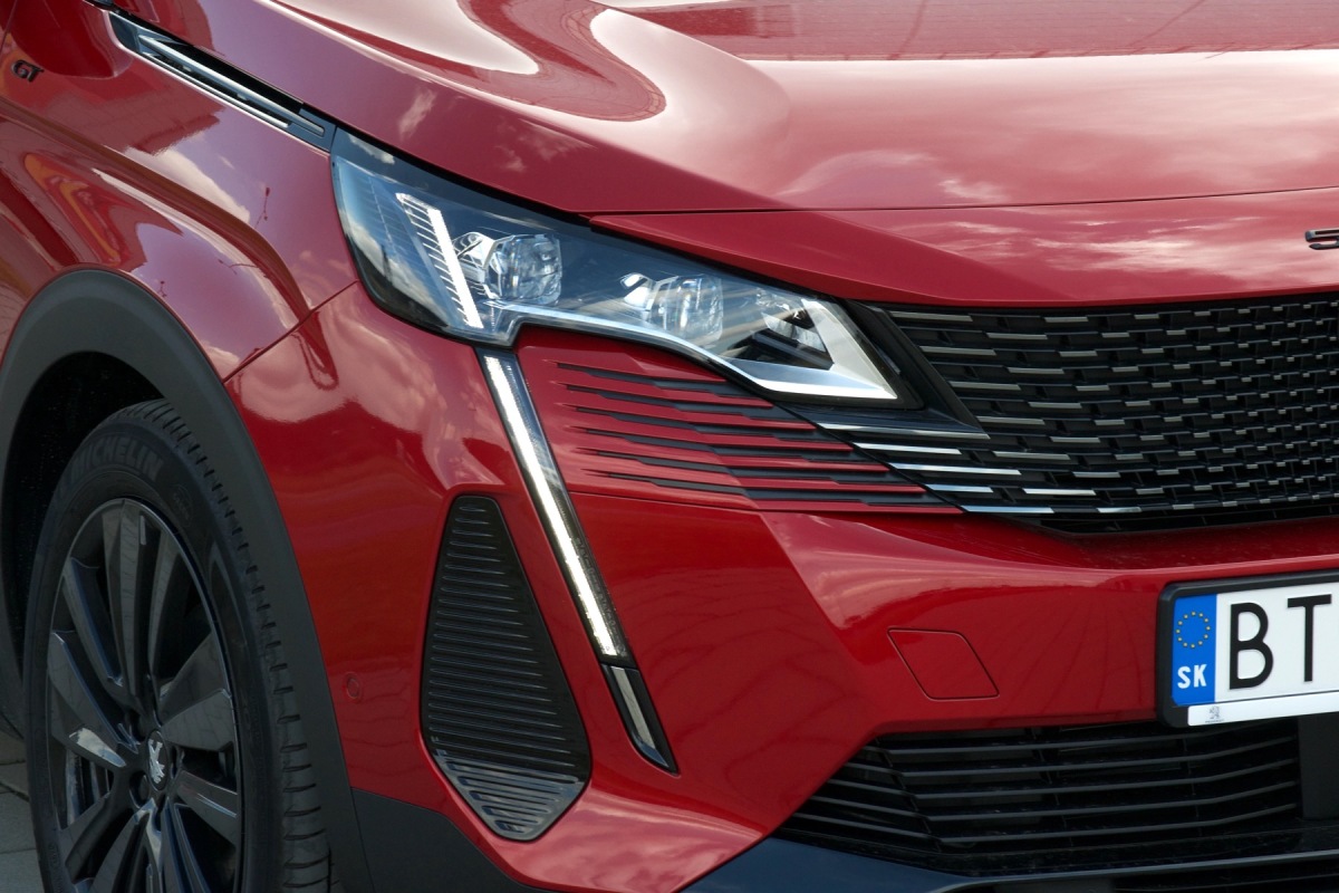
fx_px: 5579
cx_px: 670
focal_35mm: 150
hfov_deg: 13.7
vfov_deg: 9.1
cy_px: 446
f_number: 10
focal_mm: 100
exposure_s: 1/200
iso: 400
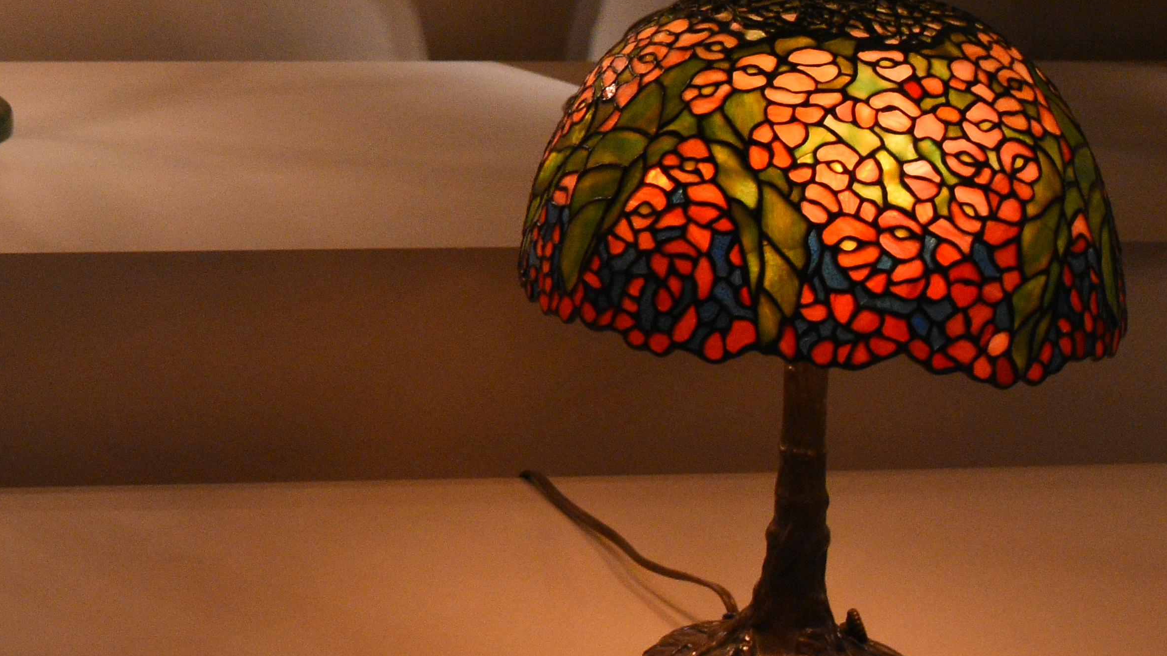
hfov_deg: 21.5
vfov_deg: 12.8
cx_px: -205
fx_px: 2857
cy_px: -143
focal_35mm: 92
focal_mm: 23
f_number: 8
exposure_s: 1/25
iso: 2000
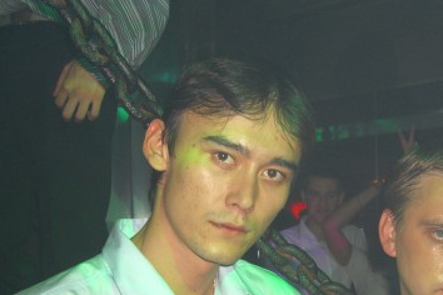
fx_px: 824
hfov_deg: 29.7
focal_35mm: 67
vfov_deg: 19.9
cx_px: 318
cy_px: 272
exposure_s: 1/60
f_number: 2.8
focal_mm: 7.9
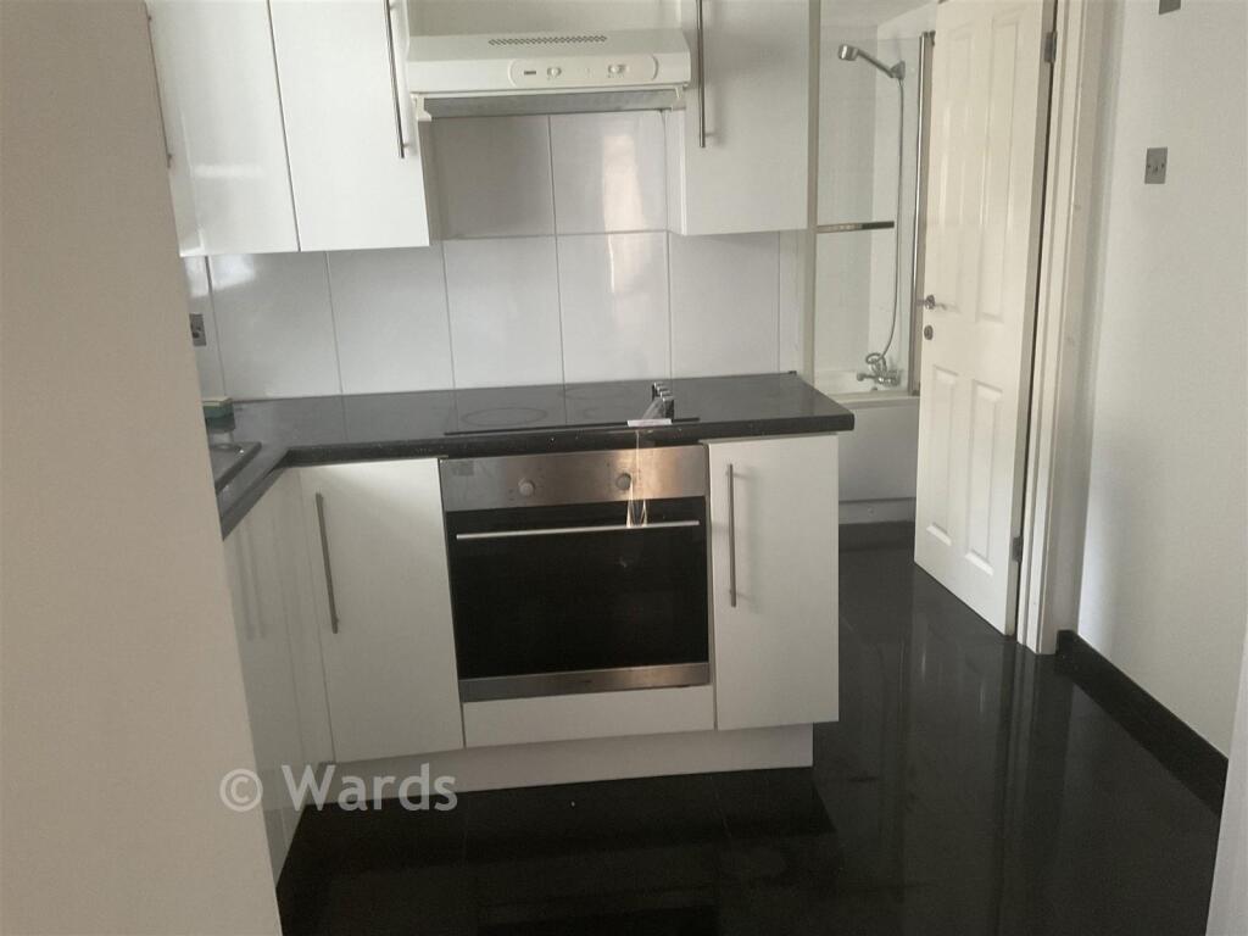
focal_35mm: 29
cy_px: 468
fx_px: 1046
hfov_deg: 61.7
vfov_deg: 48.2
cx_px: 624
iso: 320
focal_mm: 3
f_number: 1.8
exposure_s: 1/40
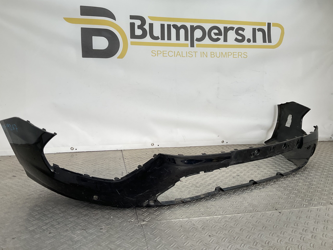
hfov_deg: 61.7
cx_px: 166
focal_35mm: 29
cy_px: 125
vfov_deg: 48.2
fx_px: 279
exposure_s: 1/355
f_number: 1.8
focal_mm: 3
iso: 16
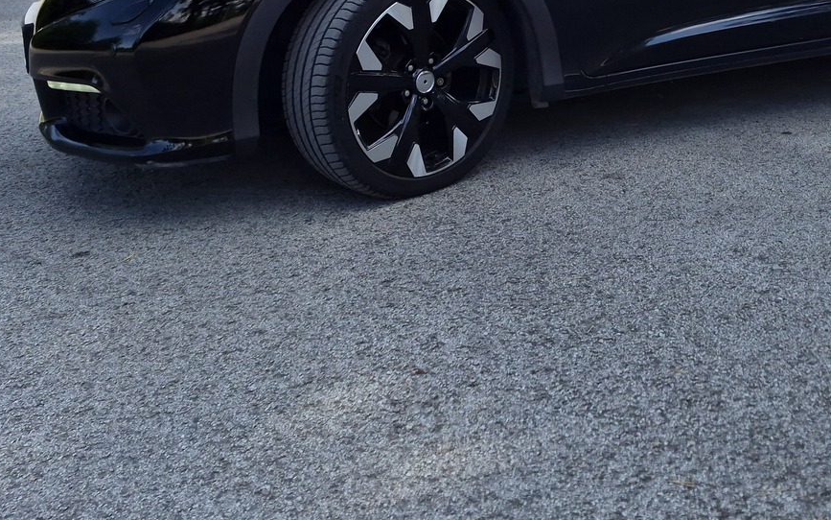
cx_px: 619
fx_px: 1019
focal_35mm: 45
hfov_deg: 43.0
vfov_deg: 26.6
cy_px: -33
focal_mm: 5.4
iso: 80
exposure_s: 1/4816
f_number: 1.8
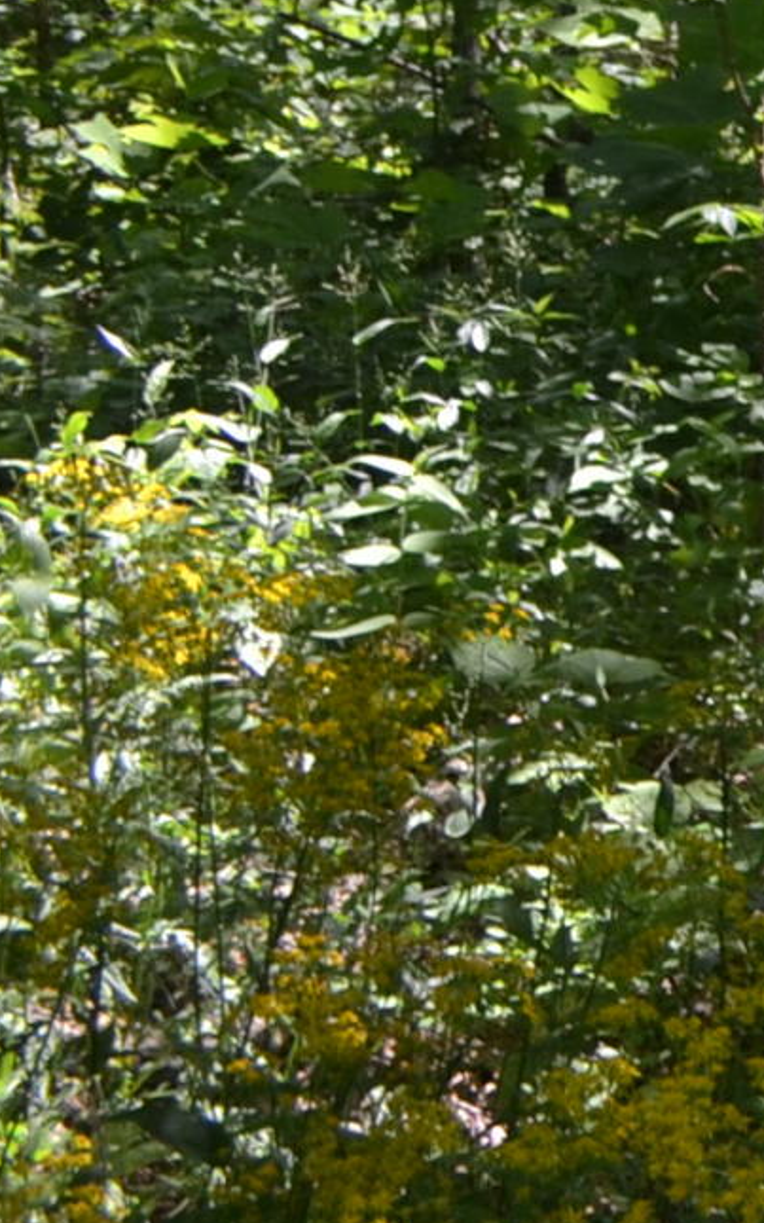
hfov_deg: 7.7
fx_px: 4265
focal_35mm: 128
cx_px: 2832
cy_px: -374
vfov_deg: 15.5
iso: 160
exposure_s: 1/125
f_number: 5.6
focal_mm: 18
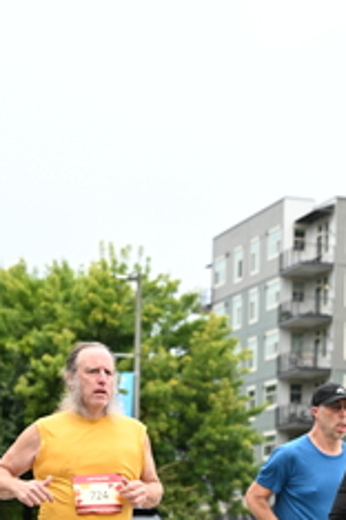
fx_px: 1629
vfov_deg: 17.9
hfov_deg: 12.1
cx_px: 221
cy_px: 451
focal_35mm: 113
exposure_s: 1/800
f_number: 4
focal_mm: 48
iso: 1600
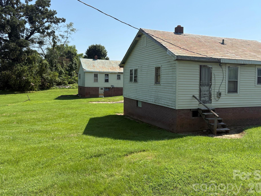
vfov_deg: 48.2
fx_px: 219
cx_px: 133
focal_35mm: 29
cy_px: 89
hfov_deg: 61.7
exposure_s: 1/3279
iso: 50
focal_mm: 5.96
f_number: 1.6
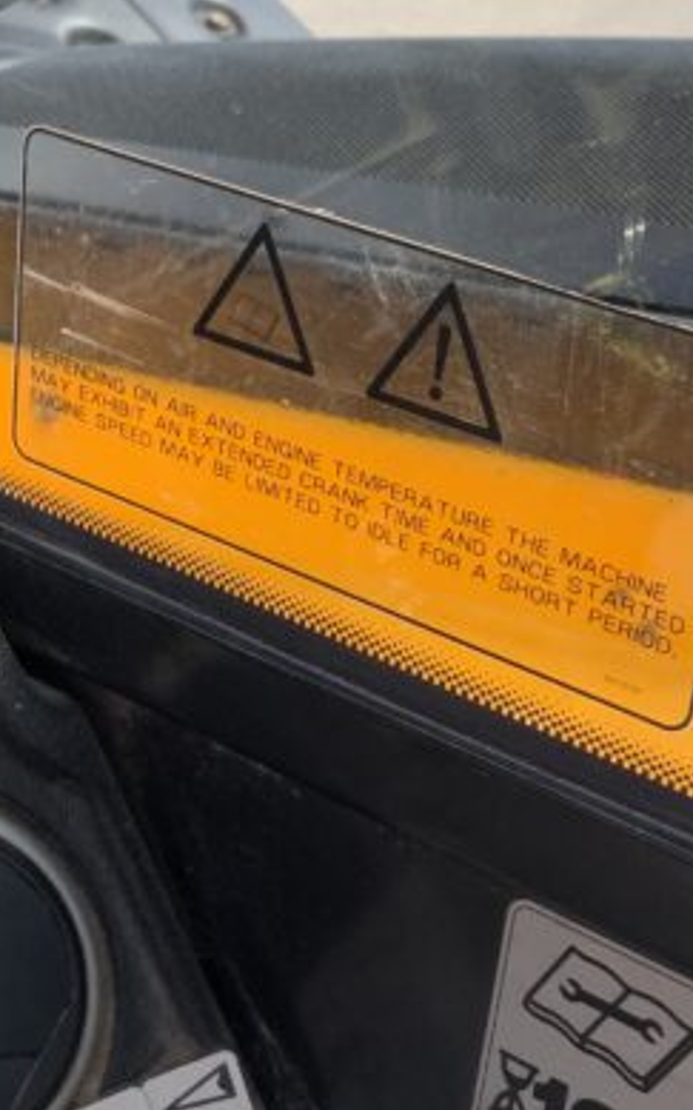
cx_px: -57
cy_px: 822
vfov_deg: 25.3
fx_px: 2449
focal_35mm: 81
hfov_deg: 15.7
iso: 16
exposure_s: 1/277
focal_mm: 3
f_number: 1.8
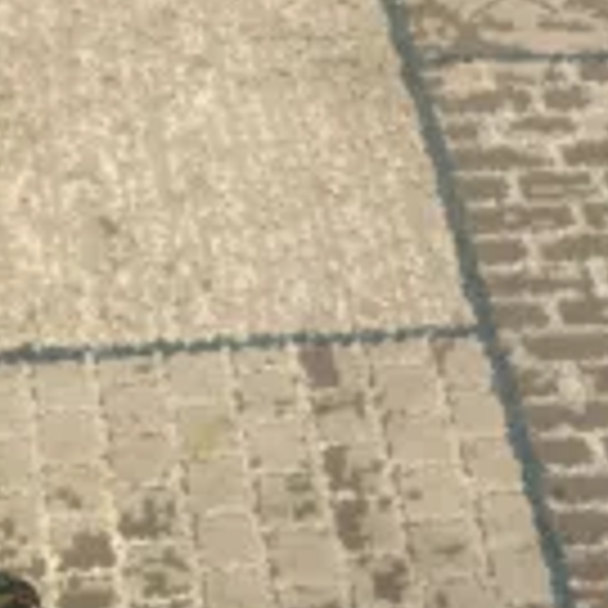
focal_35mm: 63
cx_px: -18
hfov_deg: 25.7
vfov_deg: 23.6
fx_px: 1252
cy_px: 820
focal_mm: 6.86
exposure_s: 1/100
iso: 200
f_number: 1.78
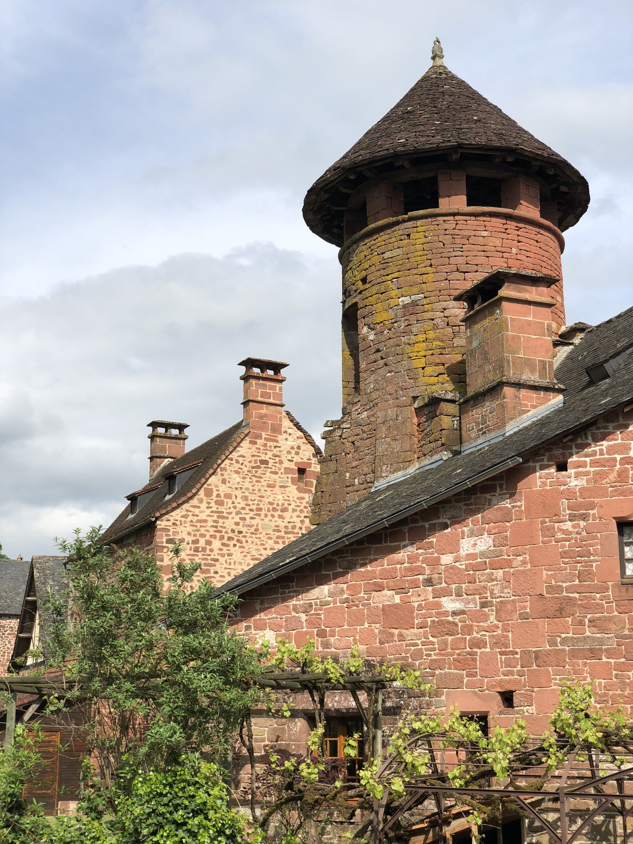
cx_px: 316
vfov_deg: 36.8
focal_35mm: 52
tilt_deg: +14.9
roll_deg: +0.5
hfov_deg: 28.0
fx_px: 1268
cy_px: 422
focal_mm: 6
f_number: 2.4
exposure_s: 1/1230
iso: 16
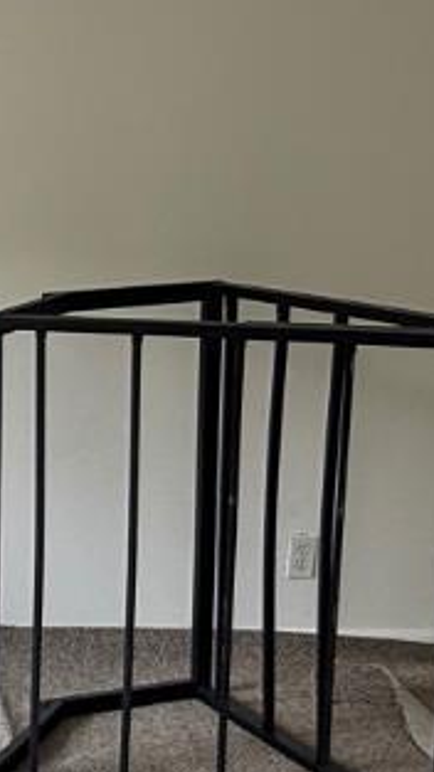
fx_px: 1494
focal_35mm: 73
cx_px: -266
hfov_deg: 15.0
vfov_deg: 28.9
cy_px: 435
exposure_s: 1/99
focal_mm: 2.22
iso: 50
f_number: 2.2
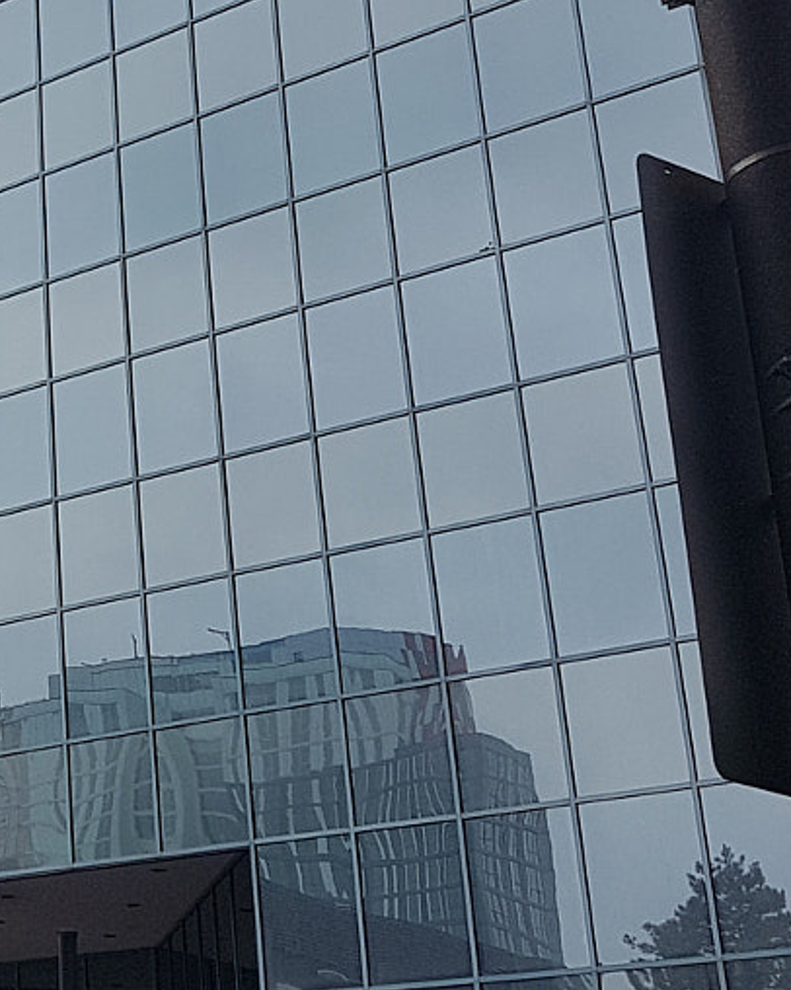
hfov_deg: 17.7
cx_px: -290
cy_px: 183
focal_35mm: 80
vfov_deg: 23.5
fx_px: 2342
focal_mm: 4.2
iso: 40
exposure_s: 1/1408
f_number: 1.7
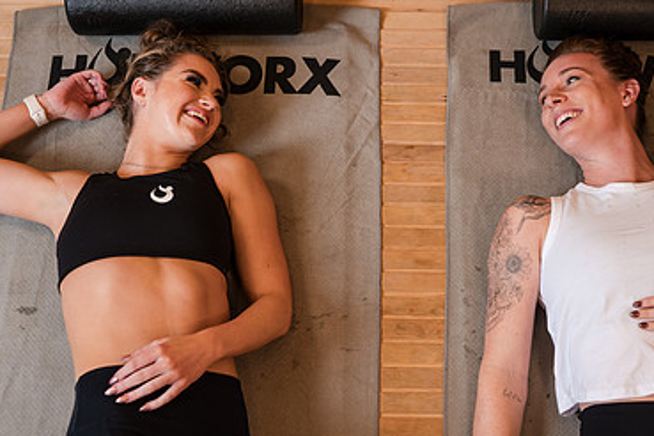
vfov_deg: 24.6
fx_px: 999
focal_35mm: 55
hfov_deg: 36.2
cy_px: 210
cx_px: 365
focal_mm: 35
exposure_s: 1/125
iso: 400
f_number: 3.2
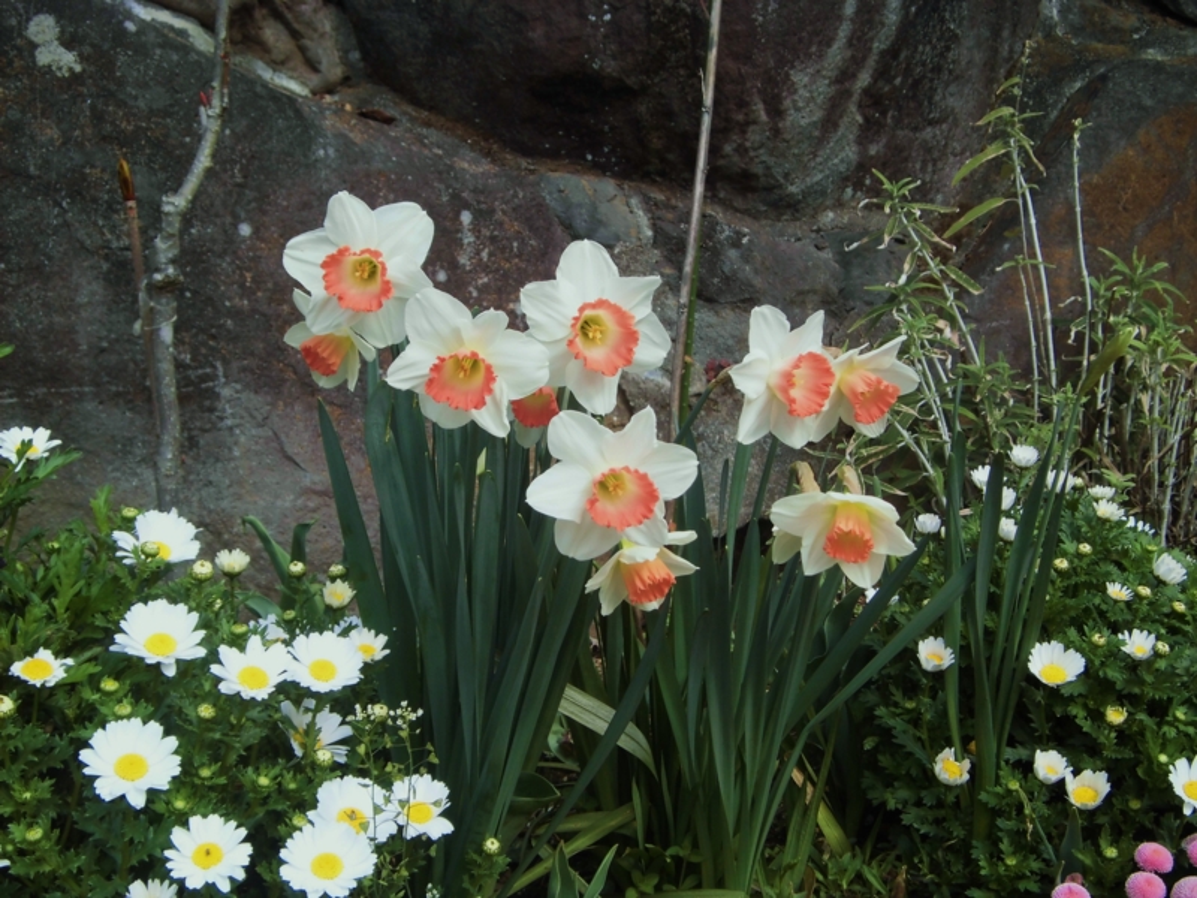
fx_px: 1625
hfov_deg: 40.4
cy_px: 449
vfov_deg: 30.9
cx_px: 598
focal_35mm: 47
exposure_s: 1/320
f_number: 3.4
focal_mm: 8.3
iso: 100
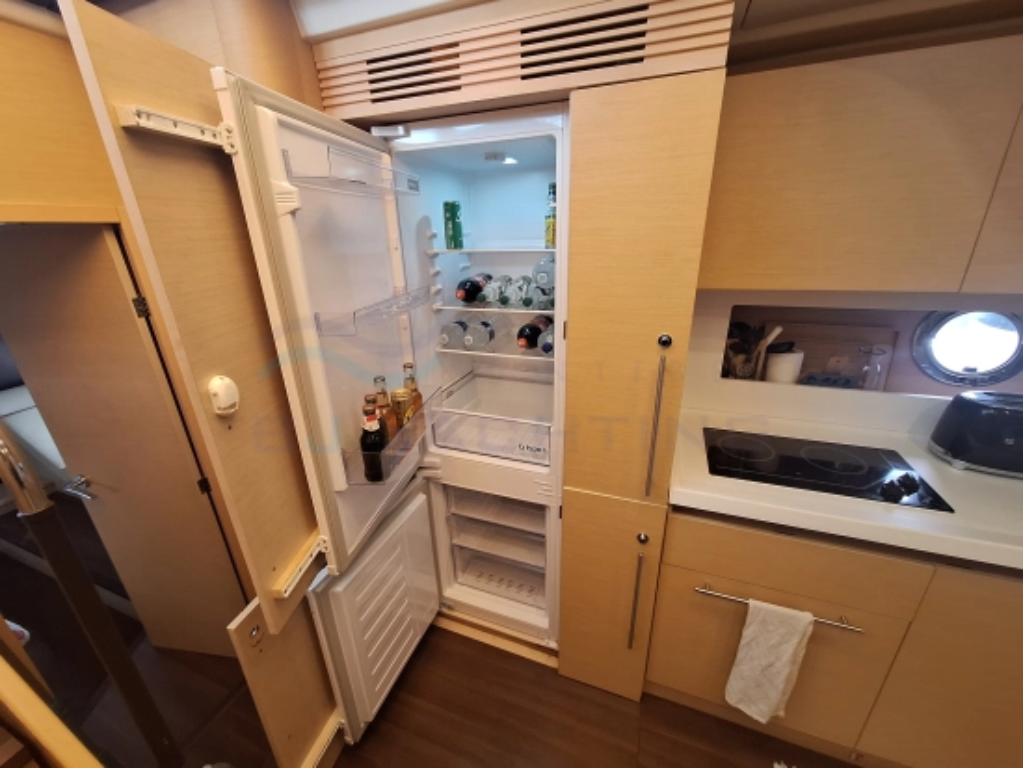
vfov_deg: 90.0
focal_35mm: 13
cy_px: 384
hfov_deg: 106.2
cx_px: 512
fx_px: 384
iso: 200
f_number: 2.2
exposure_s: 1/50
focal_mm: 1.74
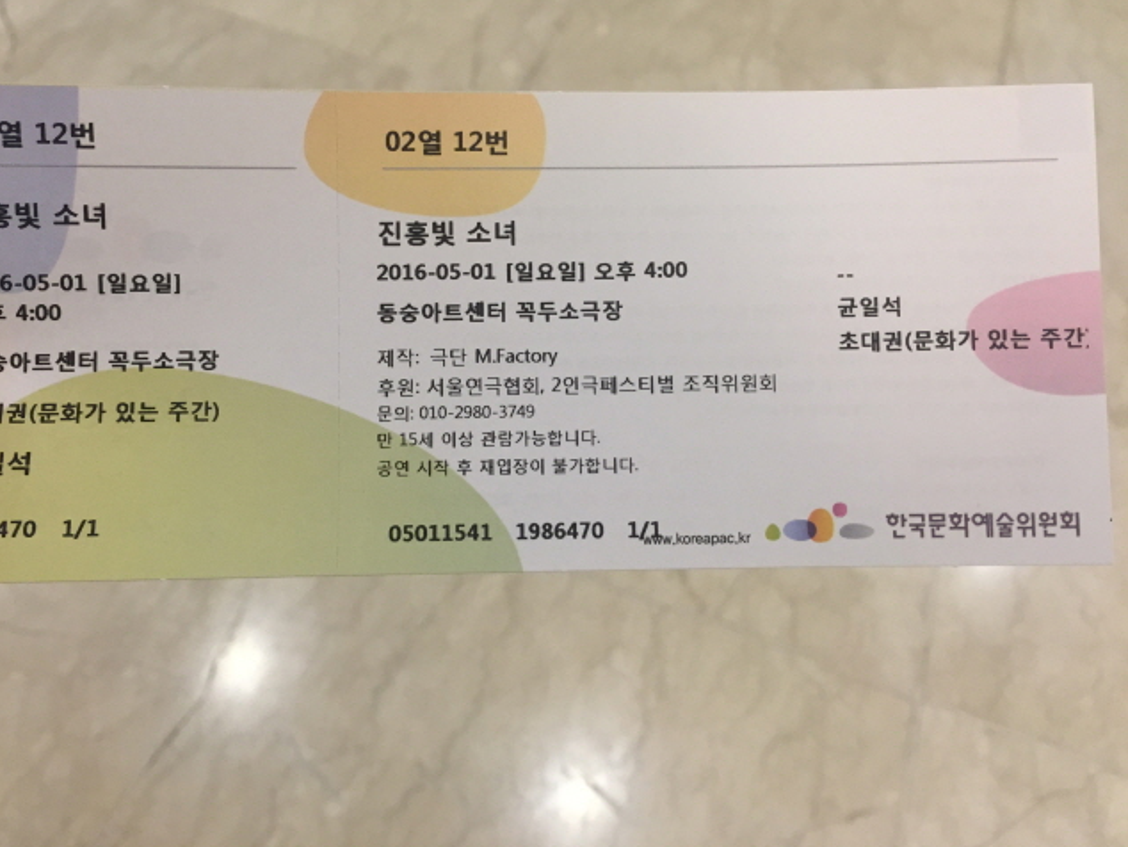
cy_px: 387
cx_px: 520
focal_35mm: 32
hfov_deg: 56.7
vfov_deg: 44.1
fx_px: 1043
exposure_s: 1/30
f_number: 2.2
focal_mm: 4.15
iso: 50
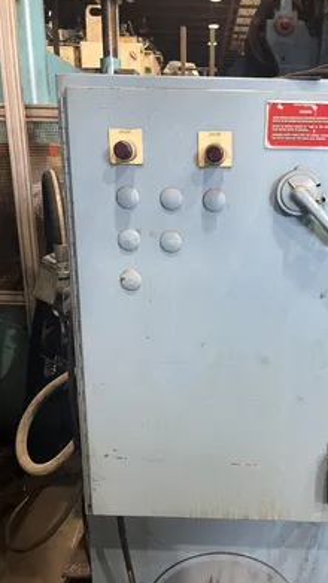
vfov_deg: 66.1
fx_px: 448
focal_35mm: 29
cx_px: 222
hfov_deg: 39.6
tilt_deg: -15.1
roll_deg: -1.6
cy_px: 288
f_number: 1.5
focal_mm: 5.7
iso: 100
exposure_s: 1/60
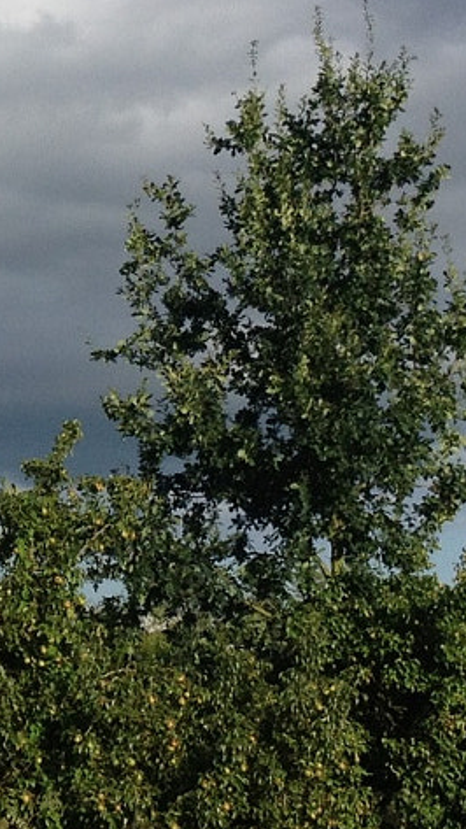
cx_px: -175
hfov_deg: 9.2
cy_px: 121
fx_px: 2834
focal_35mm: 129
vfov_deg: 16.5
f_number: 2.4
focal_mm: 4.28
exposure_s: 1/1905
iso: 50
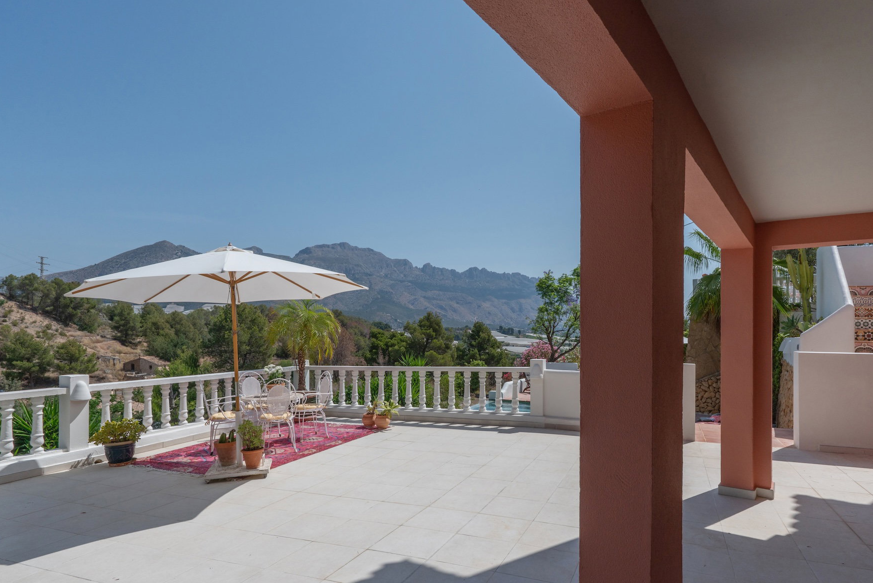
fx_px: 509
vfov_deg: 58.9
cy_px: 360
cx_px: 465
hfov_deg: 81.1
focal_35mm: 21
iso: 250
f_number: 14
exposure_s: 1/800
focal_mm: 17
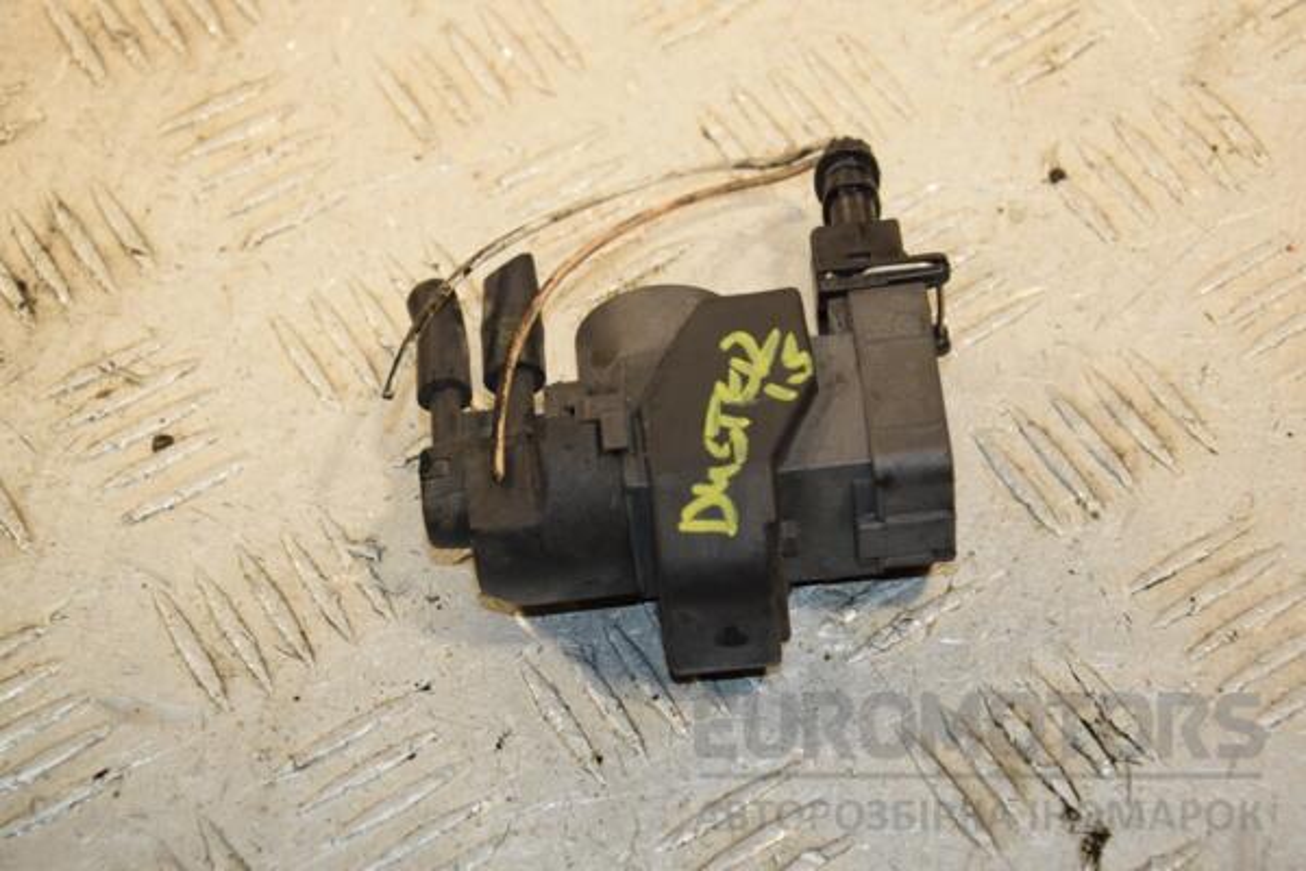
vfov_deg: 14.7
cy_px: 436
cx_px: 653
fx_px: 3374
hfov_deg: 21.9
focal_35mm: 93
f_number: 7.1
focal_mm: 62
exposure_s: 1/200
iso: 800
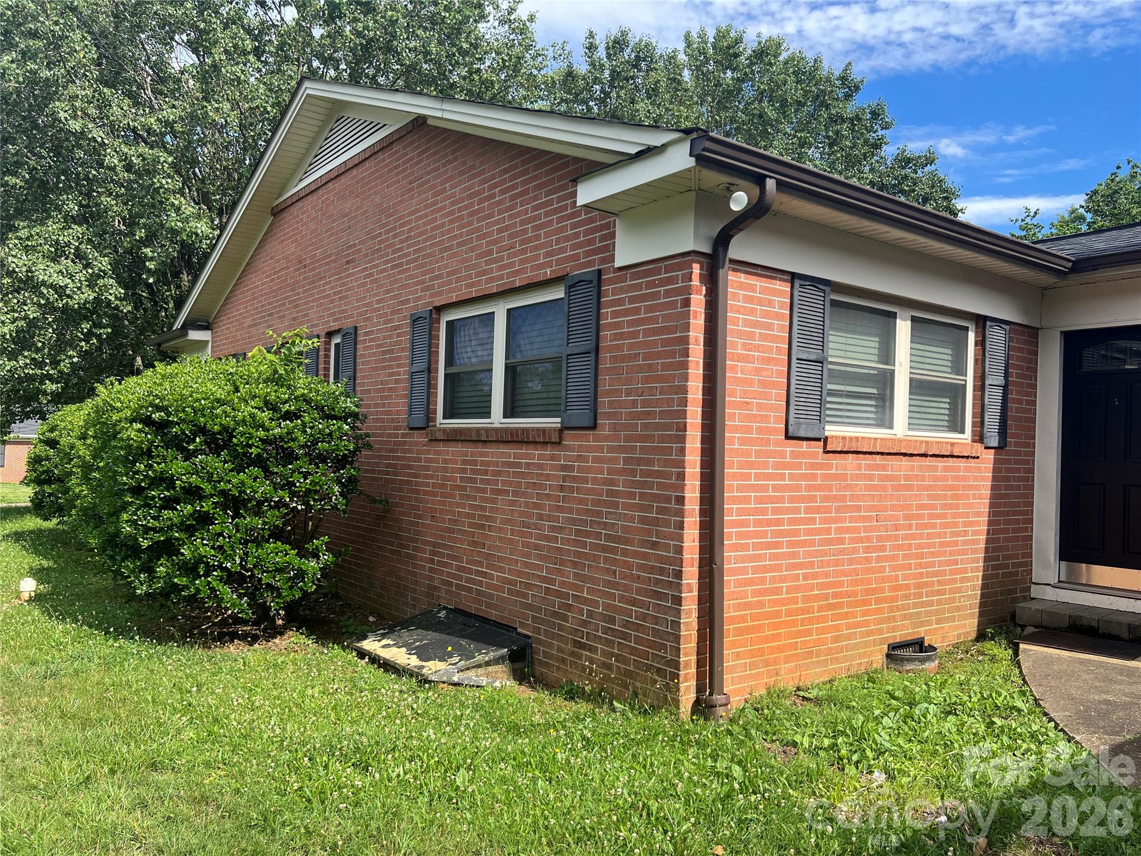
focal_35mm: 26
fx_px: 857
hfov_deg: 67.3
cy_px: 428
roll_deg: -1.6
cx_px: 570
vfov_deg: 53.1
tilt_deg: +1.4
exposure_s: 1/1669
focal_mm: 5.7
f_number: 1.5
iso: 50
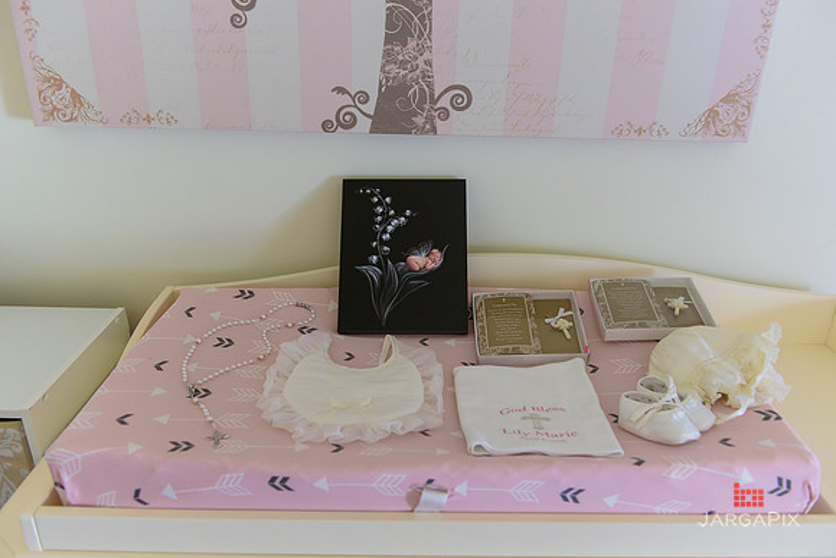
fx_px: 674
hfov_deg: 63.6
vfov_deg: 45.0
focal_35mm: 29
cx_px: 418
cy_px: 279
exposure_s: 1/125
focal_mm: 29
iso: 1600
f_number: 3.2
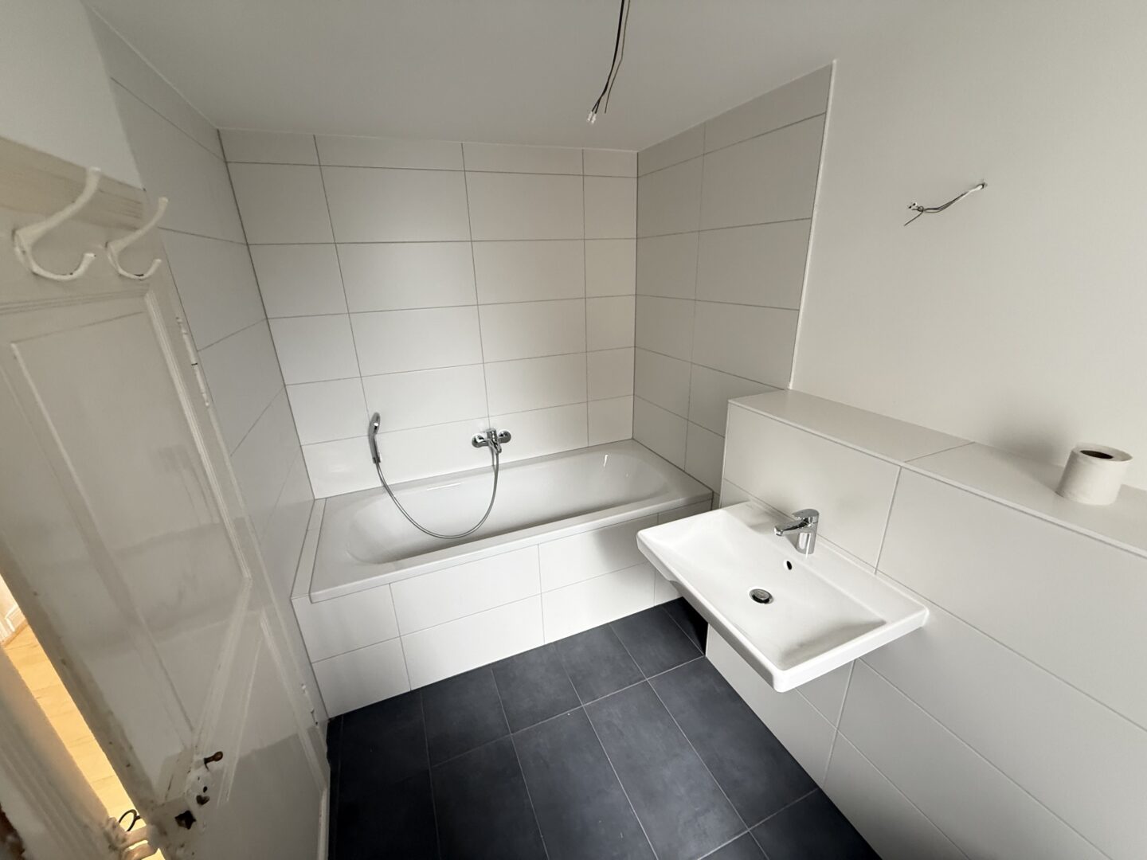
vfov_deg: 85.7
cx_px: 574
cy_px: 430
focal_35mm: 14
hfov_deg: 102.1
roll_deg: +1.9
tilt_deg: -19.6
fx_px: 464
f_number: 2.2
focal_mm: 2.22
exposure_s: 1/66
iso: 320
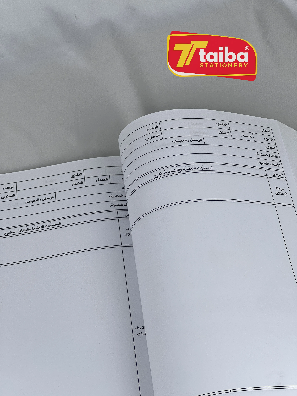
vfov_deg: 25.3
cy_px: 198
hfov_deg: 19.1
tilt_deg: -57.2
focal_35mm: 77
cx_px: 148
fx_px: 881
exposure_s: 1/236
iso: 32
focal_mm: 9
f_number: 2.8
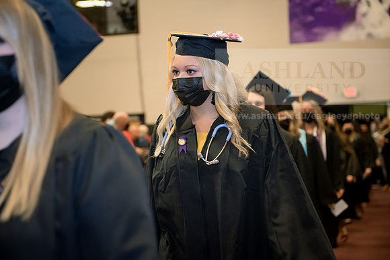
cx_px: 195
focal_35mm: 70
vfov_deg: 19.5
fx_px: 758
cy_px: 130
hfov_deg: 28.8
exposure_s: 1/200
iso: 1600
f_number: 3.5
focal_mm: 70
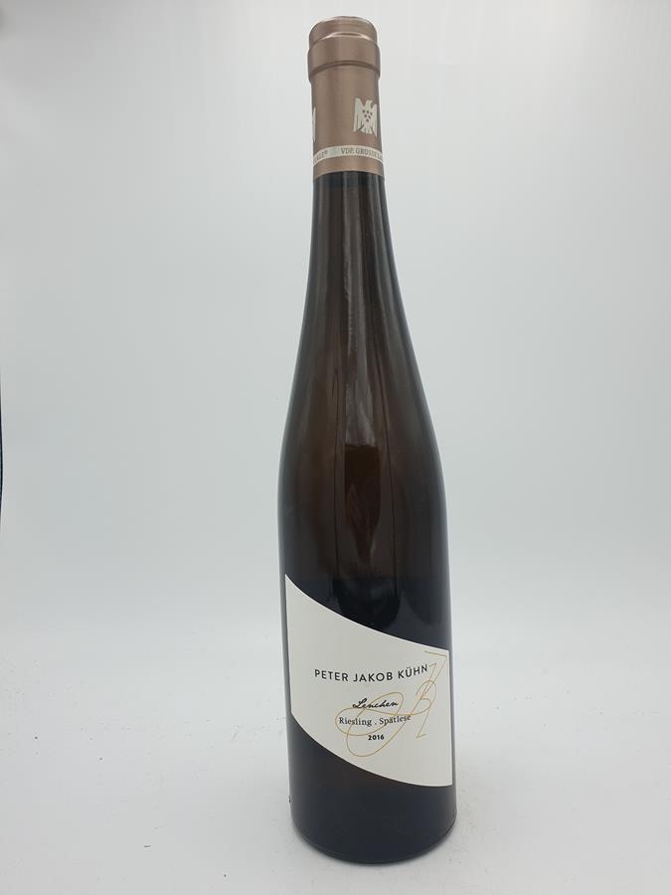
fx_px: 672
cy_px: 448
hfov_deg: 53.1
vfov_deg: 67.3
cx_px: 336
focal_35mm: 26
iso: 50
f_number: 2.4
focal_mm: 4.3
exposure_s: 1/612
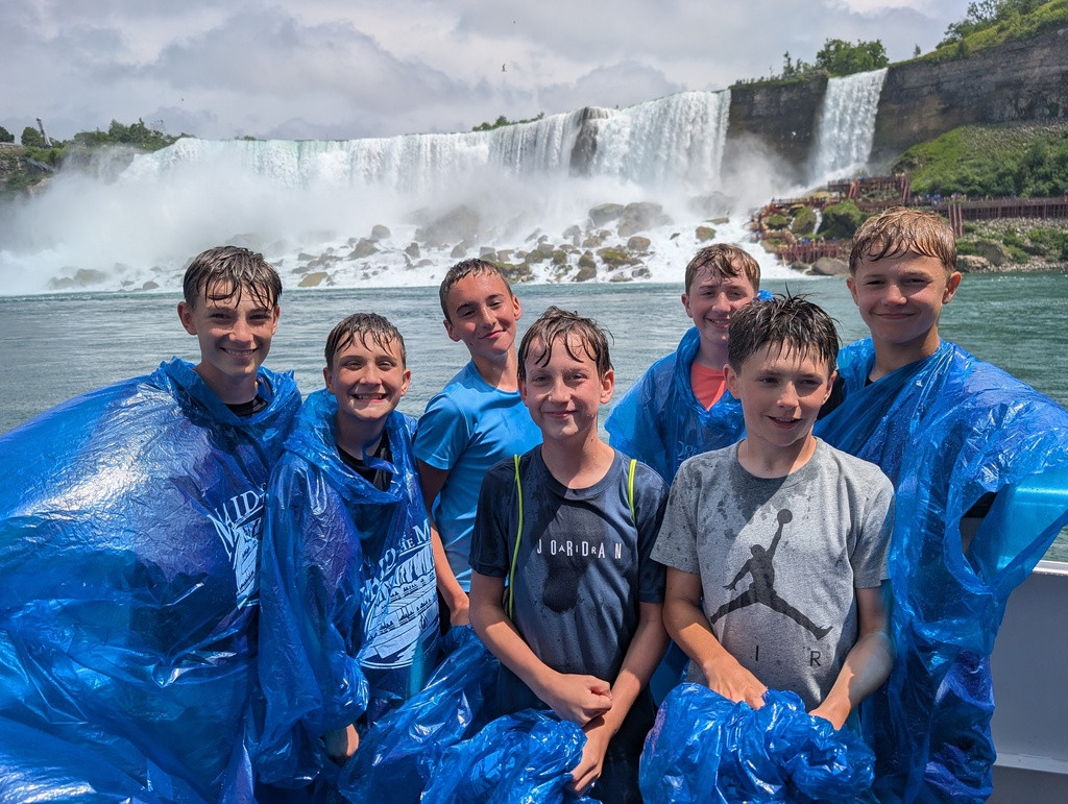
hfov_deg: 71.5
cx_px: 534
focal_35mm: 24
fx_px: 742
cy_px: 402
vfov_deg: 56.9
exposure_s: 1/1689
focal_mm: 6.9
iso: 20
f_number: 1.68
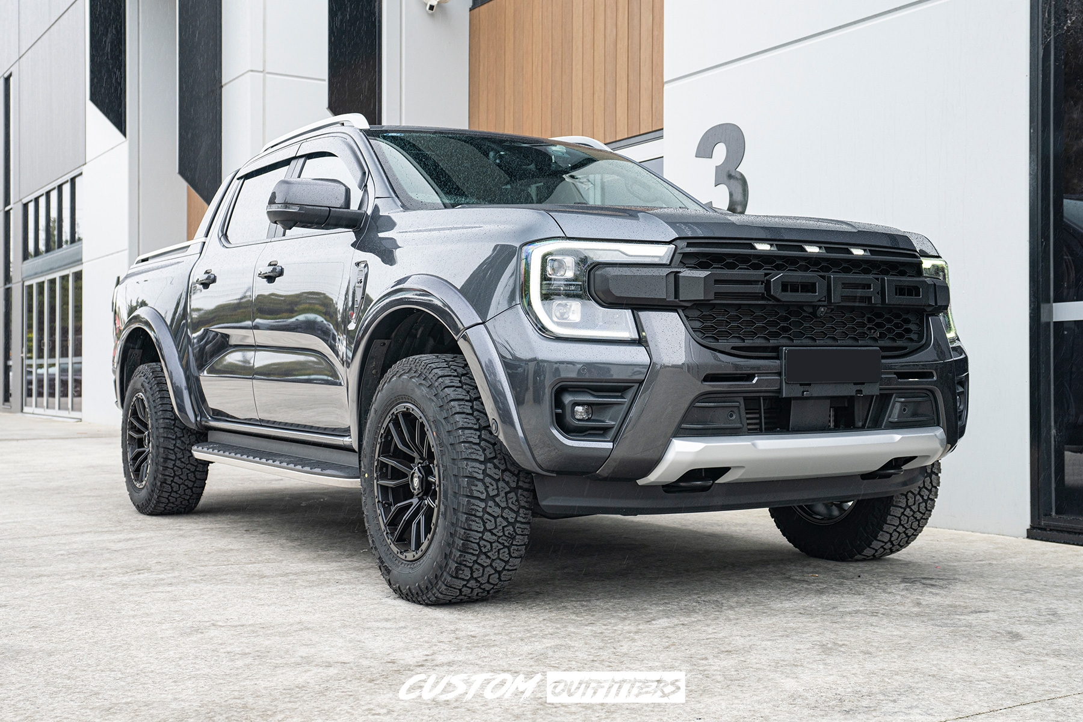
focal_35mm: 34
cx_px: 542
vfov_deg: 38.9
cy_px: 361
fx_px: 1023
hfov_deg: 55.8
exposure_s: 1/160
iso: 250
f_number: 4
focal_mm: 34
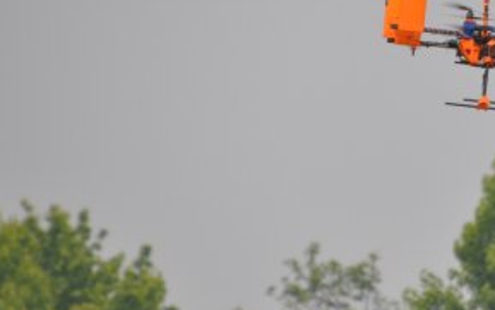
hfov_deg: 1.9
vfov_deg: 1.2
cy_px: 100
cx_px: 449
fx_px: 14983
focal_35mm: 1110
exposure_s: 1/800
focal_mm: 300
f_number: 7.1
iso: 200
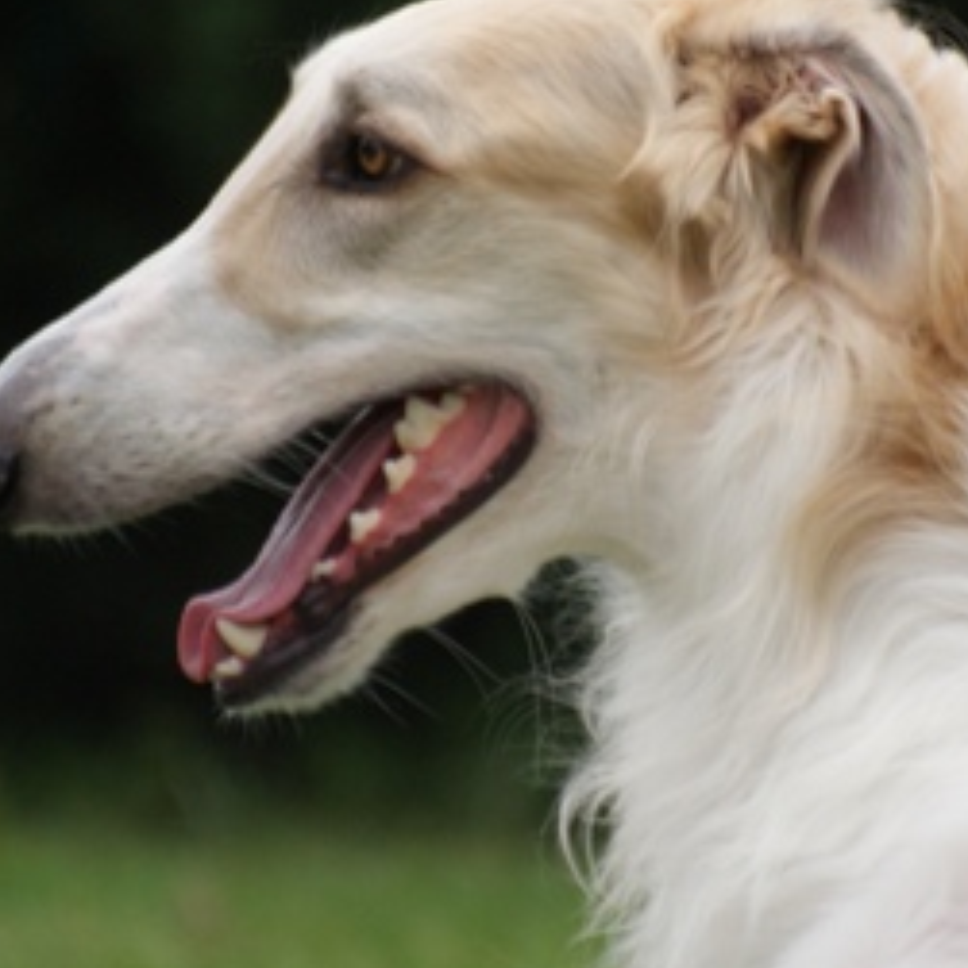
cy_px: 336
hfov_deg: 1.8
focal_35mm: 969
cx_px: 625
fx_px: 30657
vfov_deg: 1.8
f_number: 5.6
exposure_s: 1/500
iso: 250
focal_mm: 300
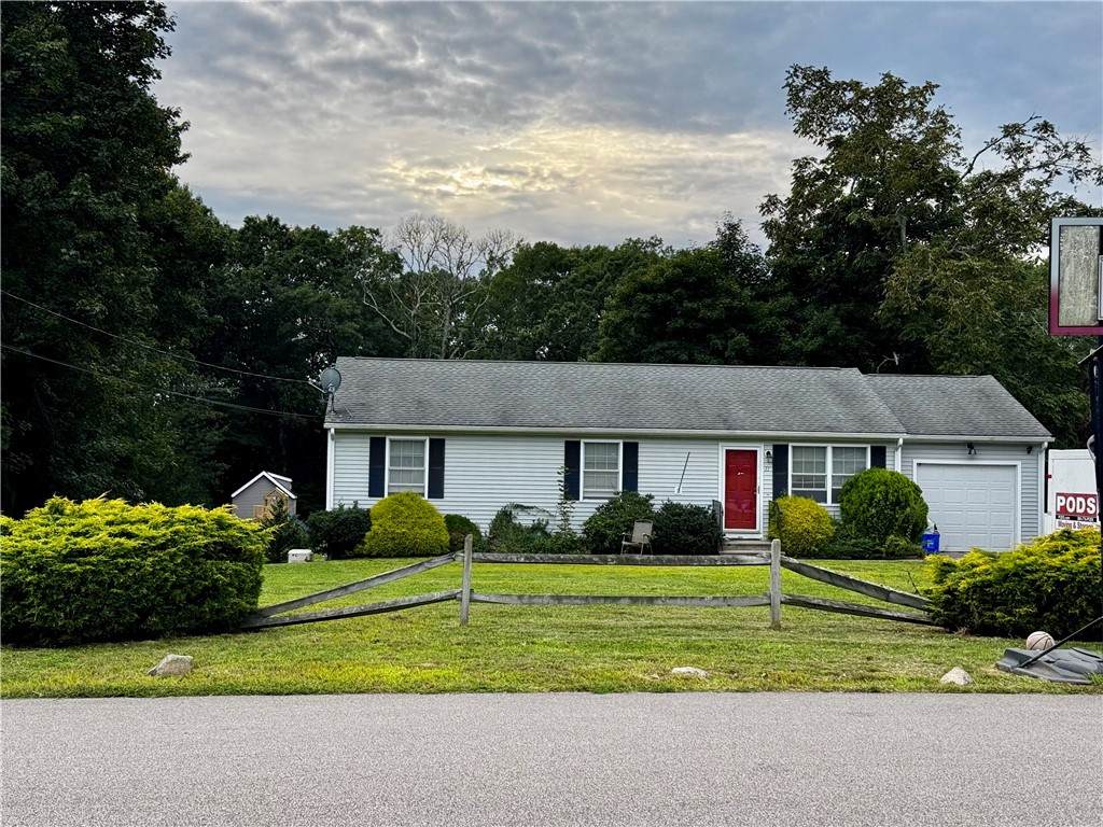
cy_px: 414
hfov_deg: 39.7
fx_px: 1529
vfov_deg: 30.3
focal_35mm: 48
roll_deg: -0.6
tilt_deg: +2.3
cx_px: 552
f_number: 1.78
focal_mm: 6.76
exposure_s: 1/792
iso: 64
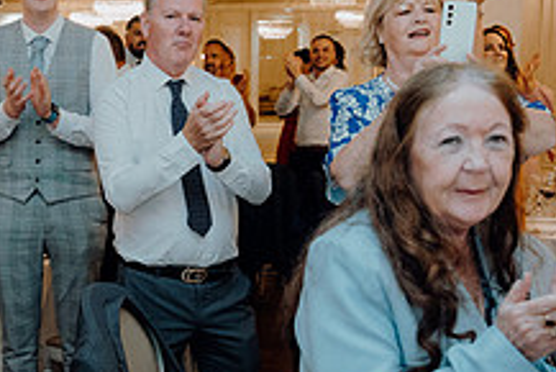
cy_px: 271
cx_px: 100
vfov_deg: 21.1
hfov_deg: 30.5
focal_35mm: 64
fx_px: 989
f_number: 3.5
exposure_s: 1/160
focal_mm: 24
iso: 2500
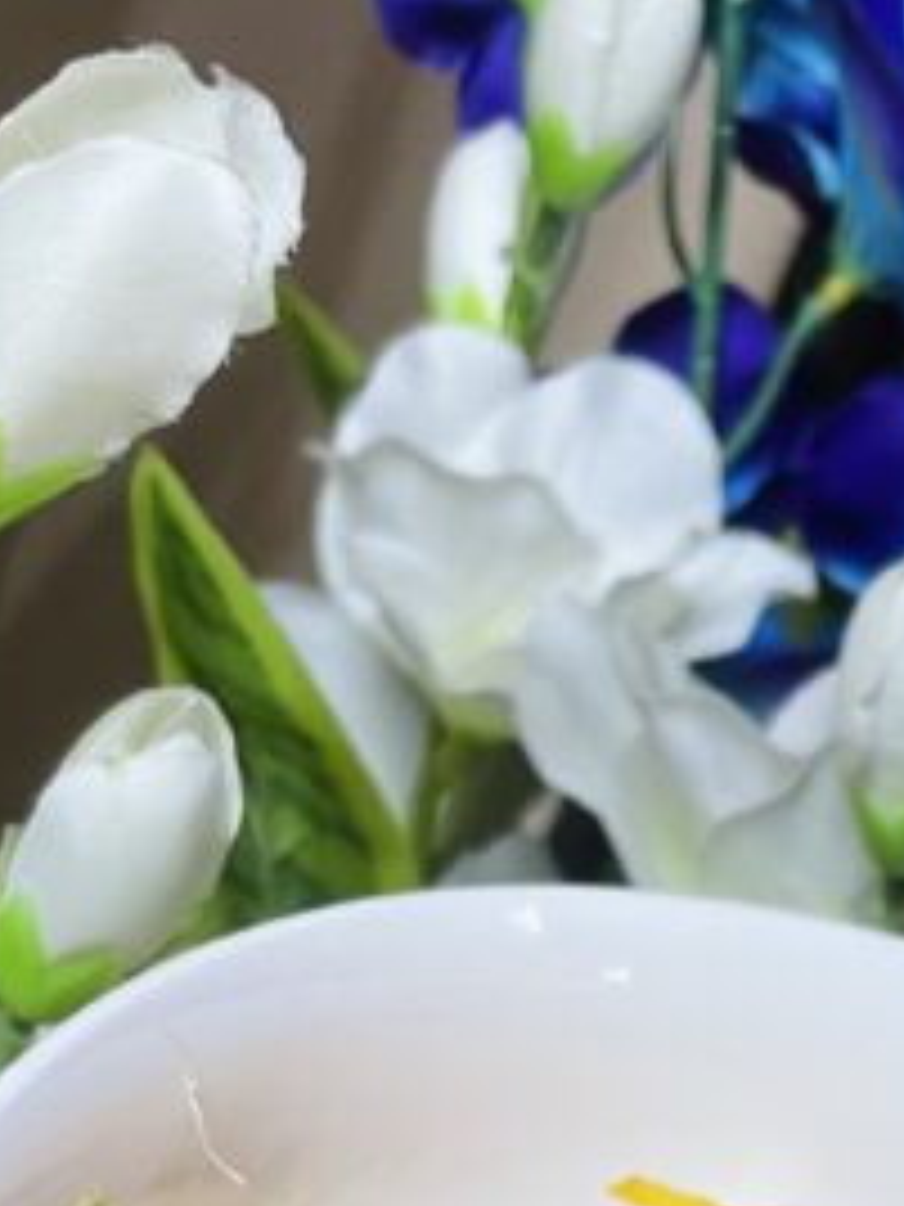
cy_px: 1231
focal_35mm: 75
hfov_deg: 18.7
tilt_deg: -33.2
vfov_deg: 24.7
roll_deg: -31.9
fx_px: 2612
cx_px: 1039
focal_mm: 4.2
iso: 160
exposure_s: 1/50
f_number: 1.6
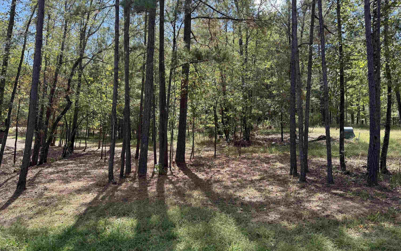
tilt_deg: +6.4
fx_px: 284
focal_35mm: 26
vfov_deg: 47.6
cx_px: 203
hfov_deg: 70.4
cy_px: 119
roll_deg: -1.2
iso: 100
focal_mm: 6.76
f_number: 1.78
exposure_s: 1/955
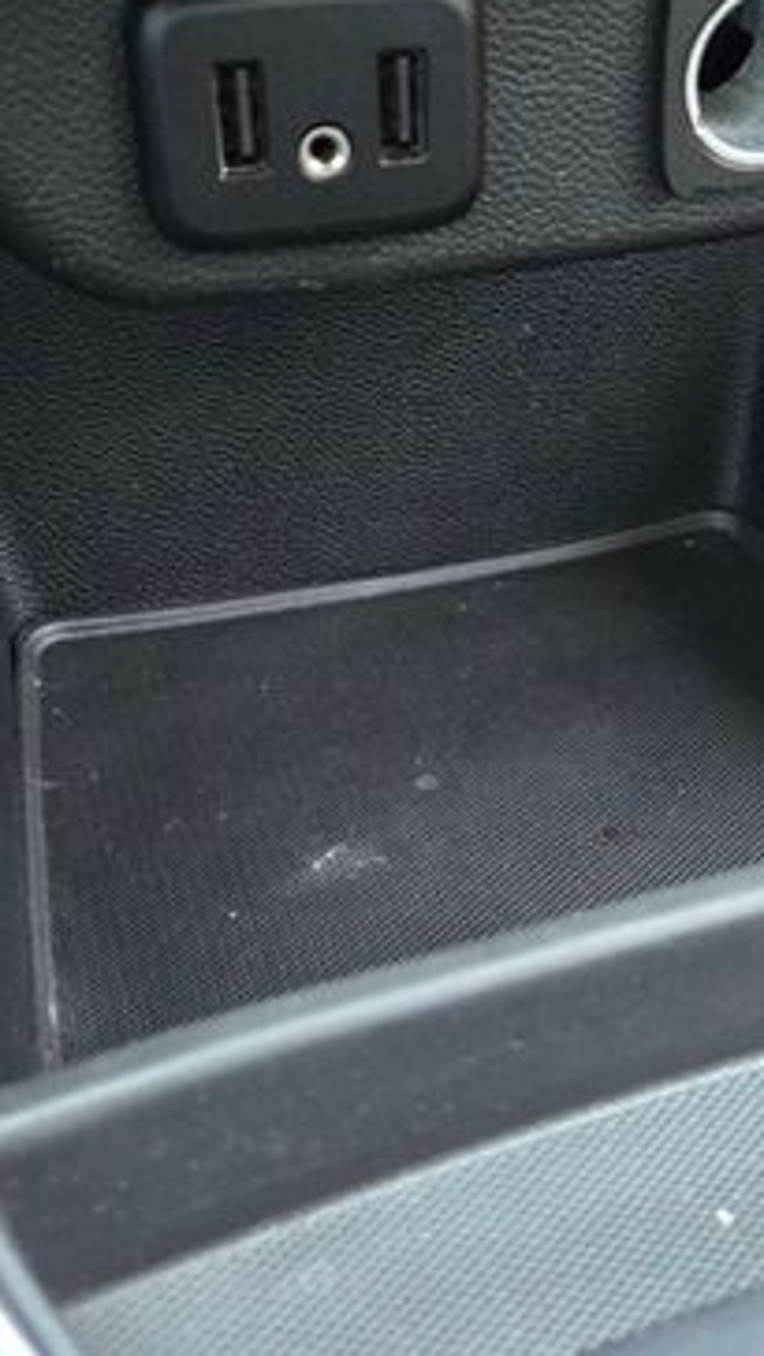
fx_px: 1583
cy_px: 555
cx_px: 525
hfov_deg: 26.9
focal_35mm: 44
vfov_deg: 46.2
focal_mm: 5.4
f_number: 1.8
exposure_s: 1/60
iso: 1600
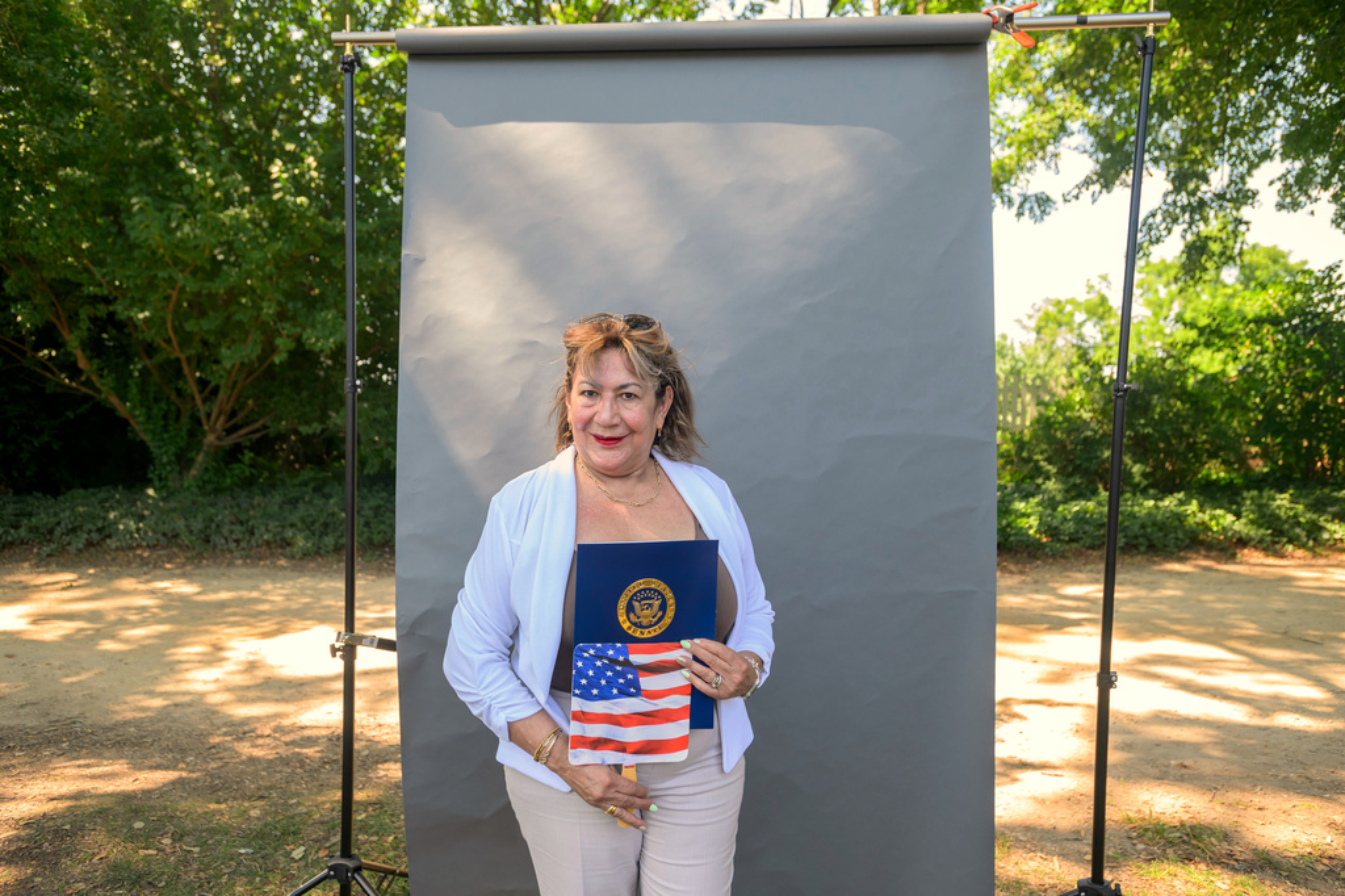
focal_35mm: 26
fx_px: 971
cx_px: 672
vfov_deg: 49.5
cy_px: 448
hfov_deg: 69.4
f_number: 5.6
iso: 640
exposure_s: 1/400
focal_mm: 26
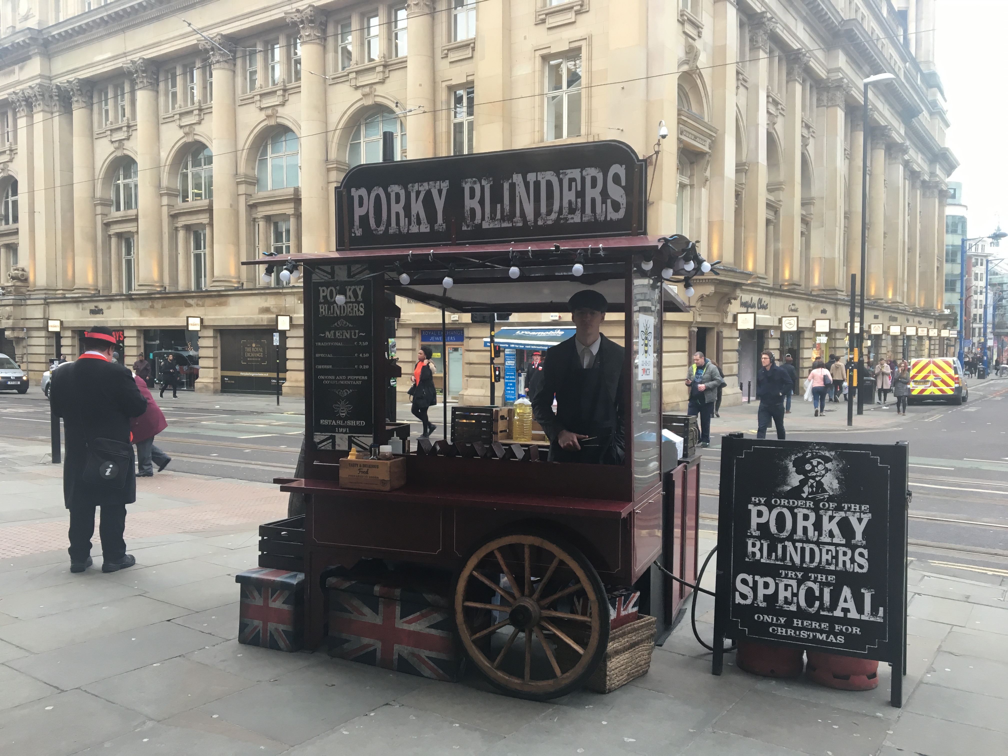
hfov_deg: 61.7
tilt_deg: -2.3
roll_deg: +0.8
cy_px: 378
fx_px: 844
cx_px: 504
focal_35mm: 29
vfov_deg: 48.2
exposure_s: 1/33
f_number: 2.2
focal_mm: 4.15
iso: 32
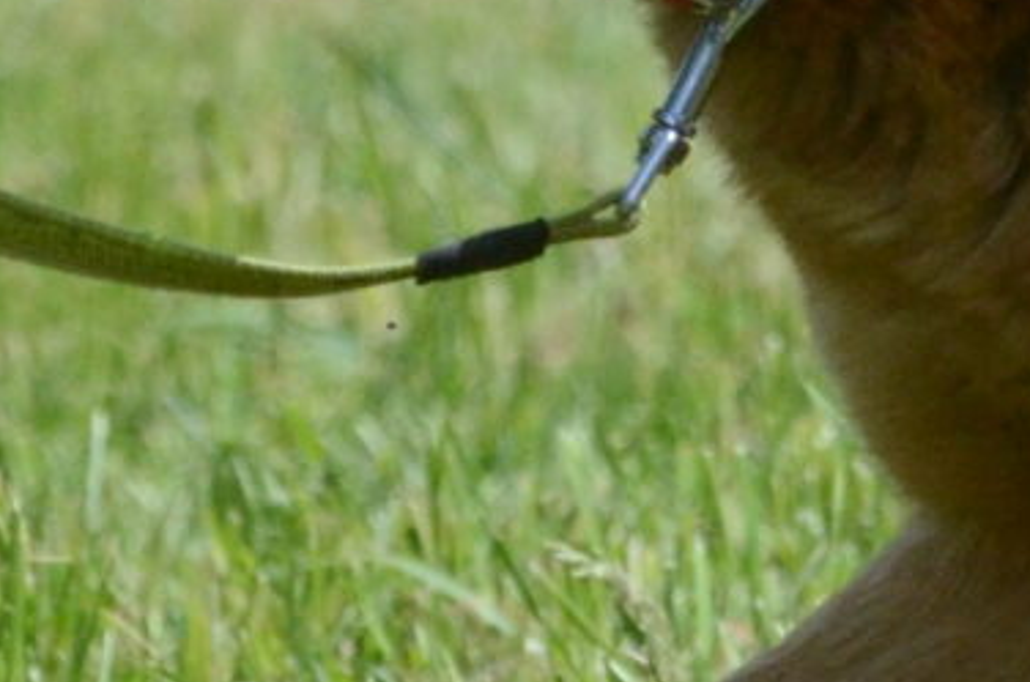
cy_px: -326
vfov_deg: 0.7
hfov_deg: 1.0
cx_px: 1833
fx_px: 58300
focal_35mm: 2042
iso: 1600
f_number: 7.1
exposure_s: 1/3200
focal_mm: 200
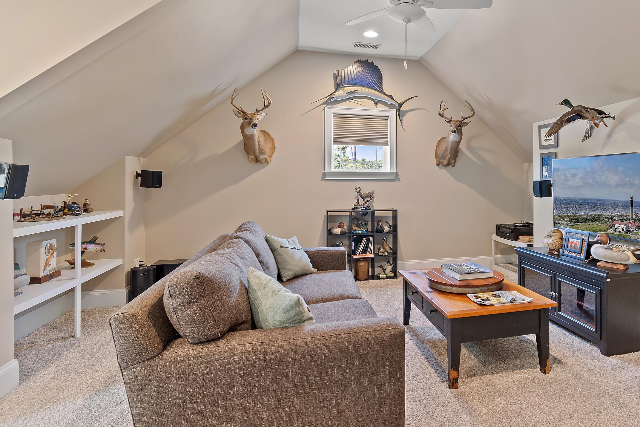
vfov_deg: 59.2
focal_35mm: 21
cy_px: 180
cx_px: 413
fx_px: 373
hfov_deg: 79.2
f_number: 4.5
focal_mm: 10
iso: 100
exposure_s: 1
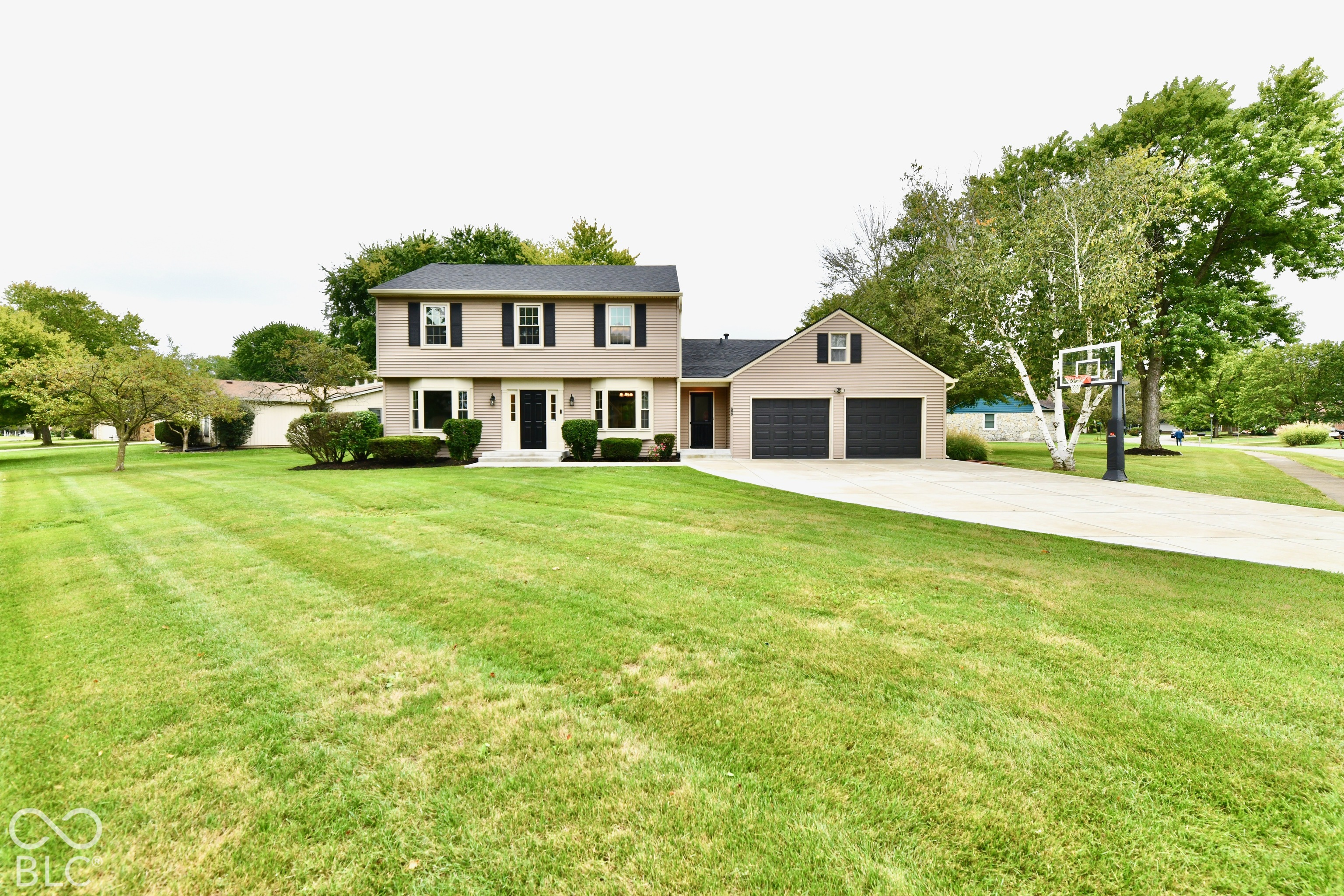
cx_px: 672
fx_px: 597
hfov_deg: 96.7
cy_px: 448
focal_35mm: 16
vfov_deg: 73.7
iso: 640
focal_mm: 16
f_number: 8
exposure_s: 1/250
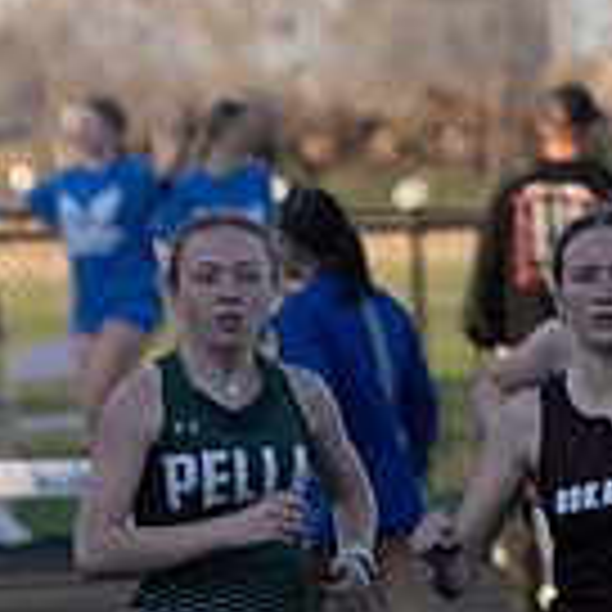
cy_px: 398
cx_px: 1743
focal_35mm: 1669
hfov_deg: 1.0
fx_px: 33384
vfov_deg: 1.1
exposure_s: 1/1000
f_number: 5.6
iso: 1000
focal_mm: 200
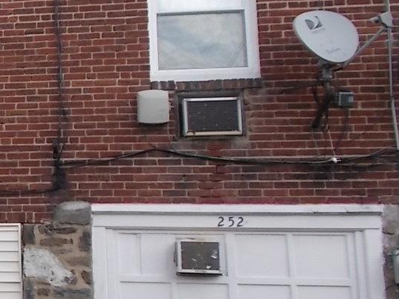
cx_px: -188
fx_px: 888
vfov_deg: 19.1
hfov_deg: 21.5
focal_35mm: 77
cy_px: 157
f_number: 3.2
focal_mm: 4.6
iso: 80
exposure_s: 1/250
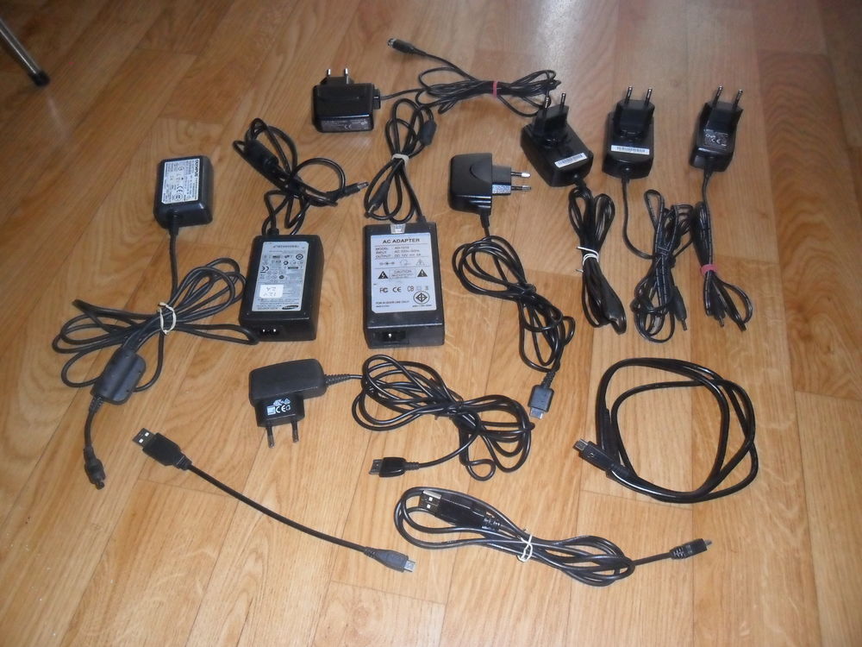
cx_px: 431
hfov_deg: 65.3
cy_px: 324
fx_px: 672
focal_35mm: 27
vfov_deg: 51.4
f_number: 3.5
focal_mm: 4.9
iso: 400
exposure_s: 1/45
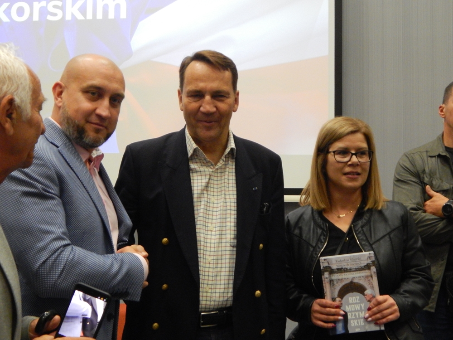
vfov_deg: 29.7
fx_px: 641
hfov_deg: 38.9
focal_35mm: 49
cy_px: 170
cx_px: 226
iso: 800
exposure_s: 1/100
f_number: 3.7
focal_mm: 8.6
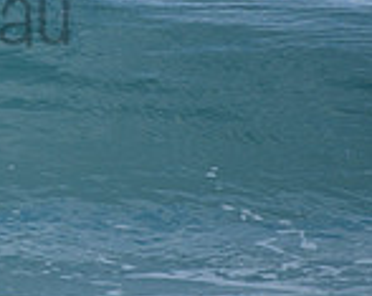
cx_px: -253
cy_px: -45
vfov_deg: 0.8
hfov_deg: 0.9
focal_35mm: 2045
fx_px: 22470
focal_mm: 500
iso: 320
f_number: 5.6
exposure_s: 1/2000
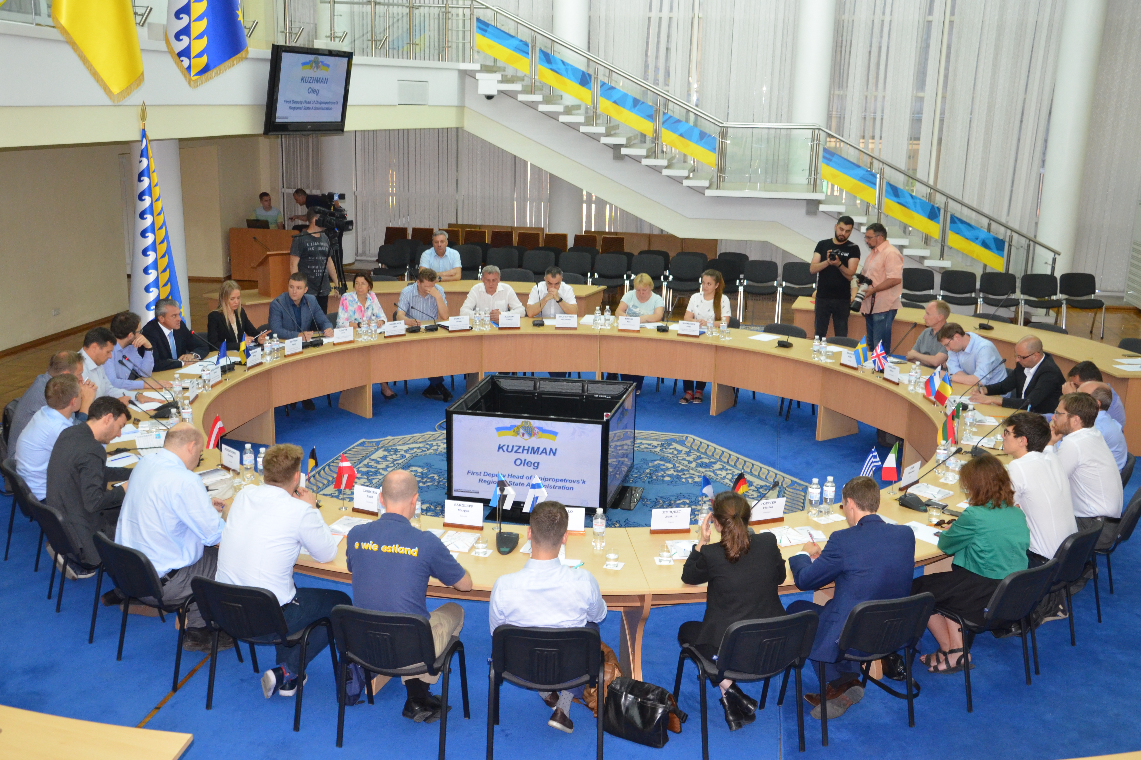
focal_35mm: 37
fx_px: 1173
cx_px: 572
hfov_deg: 51.9
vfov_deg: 35.9
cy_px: 380
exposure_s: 1/60
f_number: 5.6
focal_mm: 24
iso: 1600
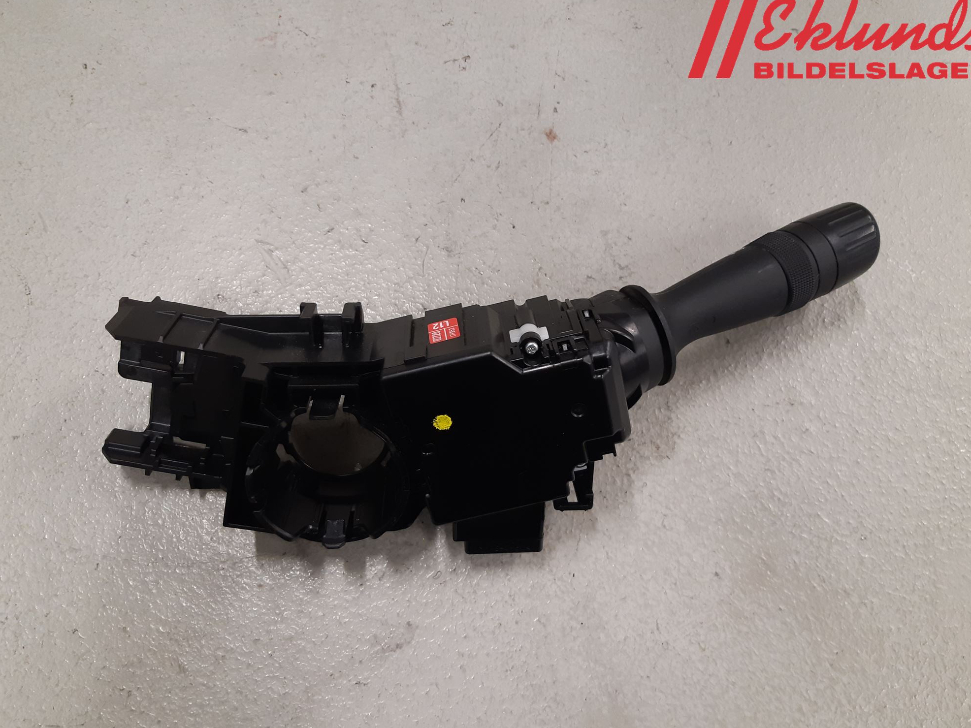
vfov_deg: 51.3
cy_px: 373
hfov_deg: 65.3
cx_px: 486
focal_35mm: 27
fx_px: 757
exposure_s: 1/50
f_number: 1.7
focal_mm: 3.93
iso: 125
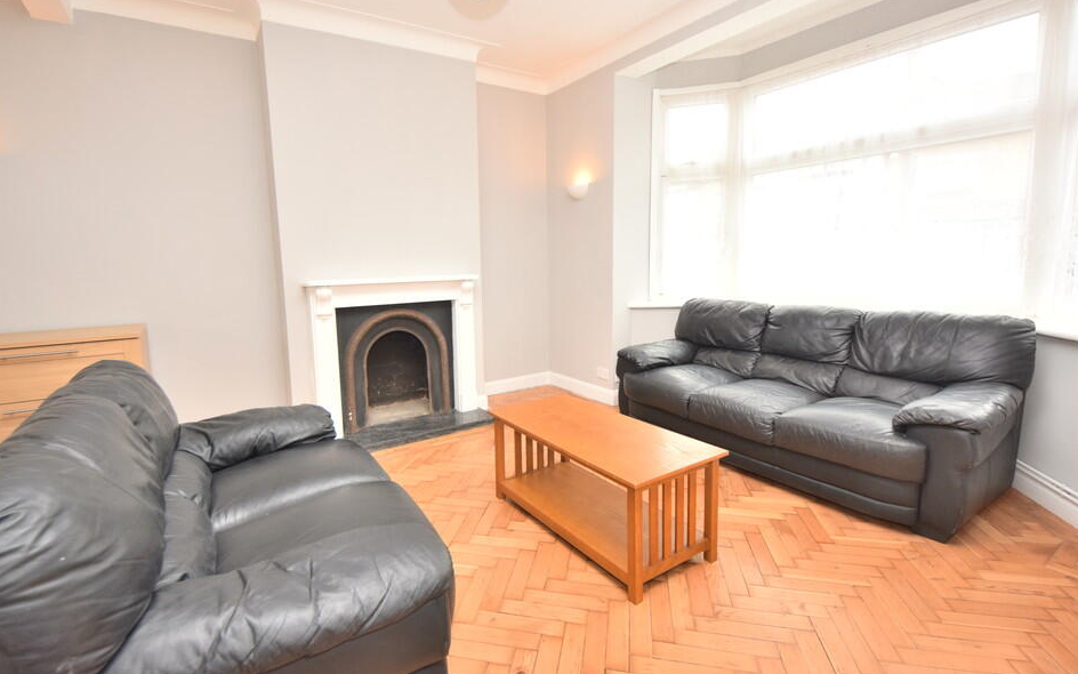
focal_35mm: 22
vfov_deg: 56.0
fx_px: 633
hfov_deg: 80.8
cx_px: 524
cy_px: 320
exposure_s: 1/125
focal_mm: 13
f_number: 5.6
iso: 640
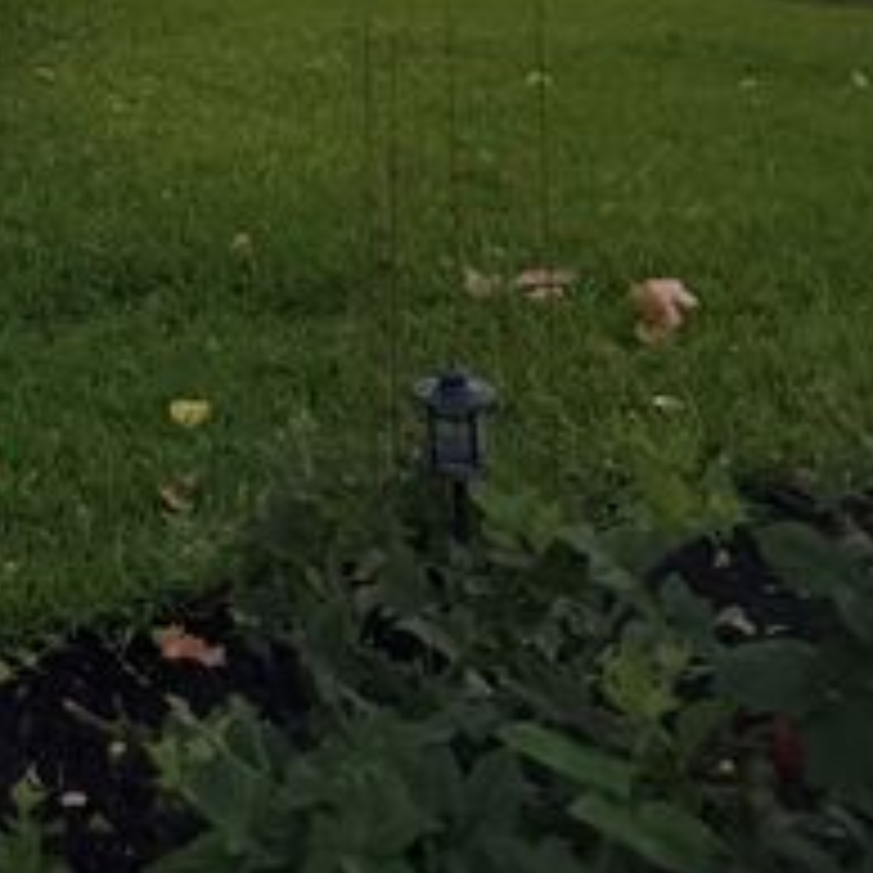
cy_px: -308
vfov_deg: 21.1
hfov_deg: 23.0
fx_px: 2083
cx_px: 63
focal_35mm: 73
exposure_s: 1/40
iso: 800
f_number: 1.78
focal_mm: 6.76
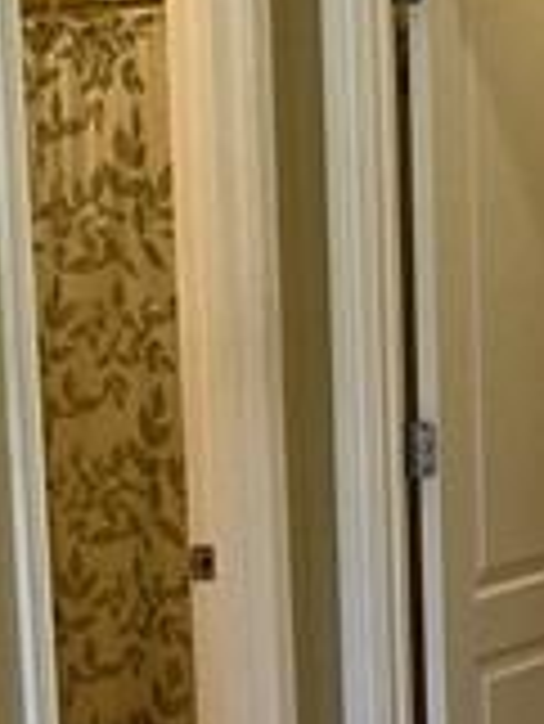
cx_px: 31
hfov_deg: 9.5
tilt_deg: -10.1
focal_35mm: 155
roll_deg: +2.6
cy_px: 814
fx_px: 3244
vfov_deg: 12.5
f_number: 1.8
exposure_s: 1/120
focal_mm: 4.25
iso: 100
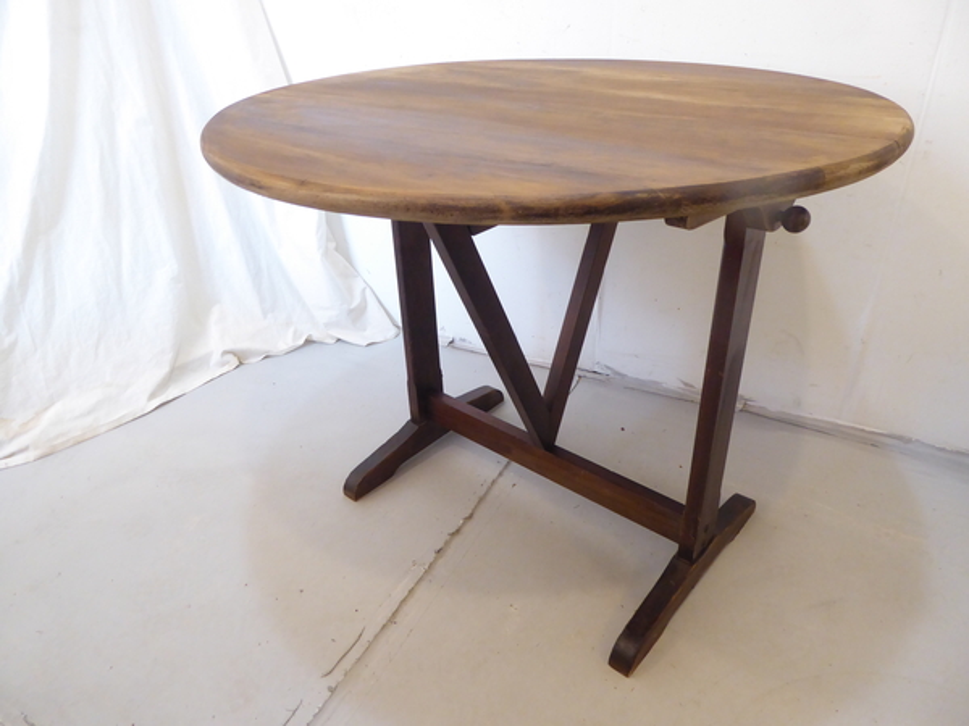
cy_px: 363
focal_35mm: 25
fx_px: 700
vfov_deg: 54.9
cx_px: 484
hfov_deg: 69.4
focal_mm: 4.3
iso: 400
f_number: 3.3
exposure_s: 1/13
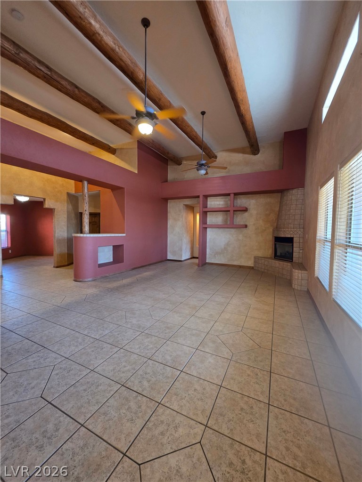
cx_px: 181
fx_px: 181
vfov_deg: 106.2
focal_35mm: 13
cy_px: 241
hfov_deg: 89.9
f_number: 1.9
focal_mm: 2.2
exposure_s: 1/60
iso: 250
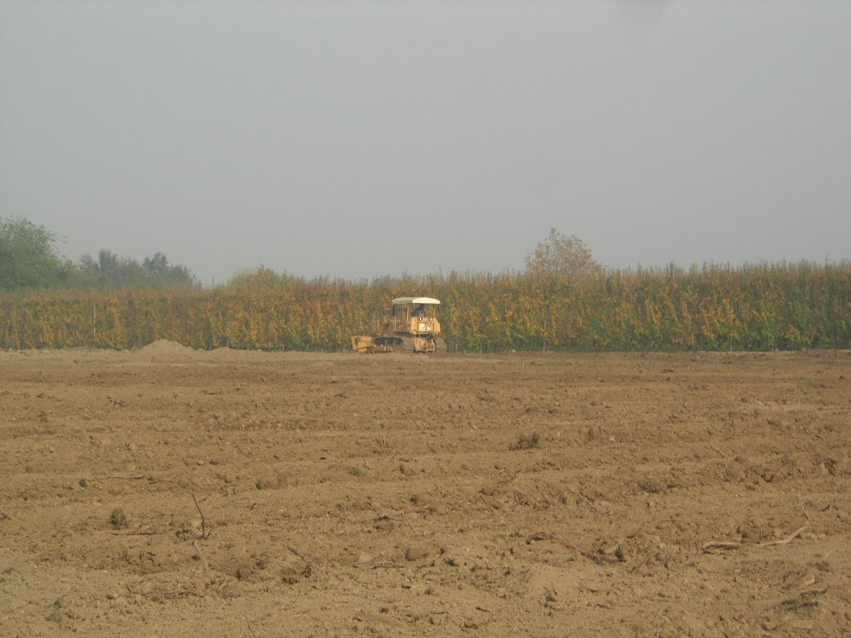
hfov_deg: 17.4
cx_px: 426
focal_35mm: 113
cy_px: 319
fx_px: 2778
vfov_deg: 13.1
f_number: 8.2
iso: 64
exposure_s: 1/194
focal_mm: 23.4
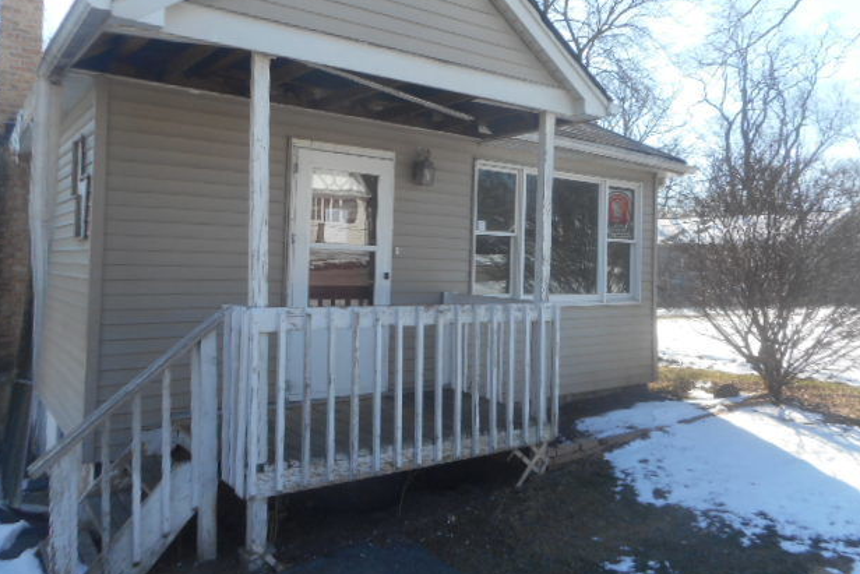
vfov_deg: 47.8
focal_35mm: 27
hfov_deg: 67.4
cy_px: 247
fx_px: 645
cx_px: 438
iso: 80
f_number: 3.7
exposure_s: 1/250
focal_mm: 4.5
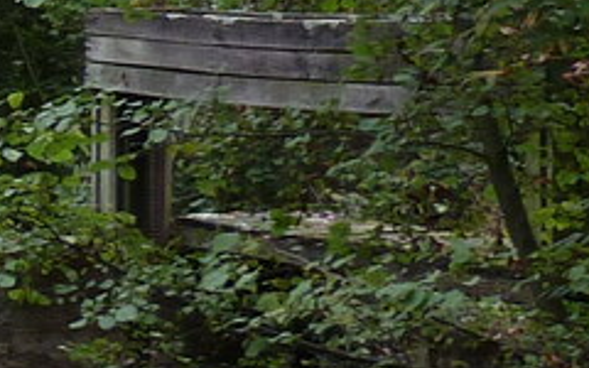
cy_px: 125
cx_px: -999
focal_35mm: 177
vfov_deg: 7.4
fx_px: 2841
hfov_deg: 9.8
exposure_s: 1/50
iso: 80
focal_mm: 4.1
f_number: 3.3
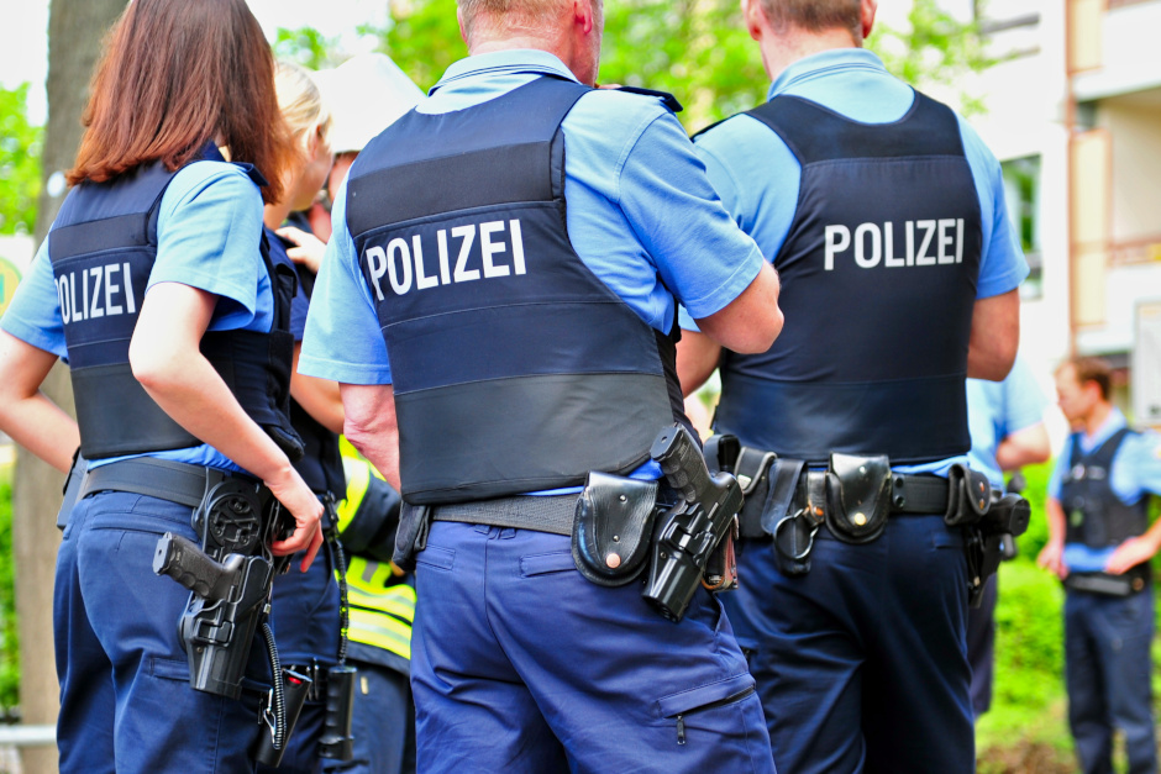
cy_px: 387
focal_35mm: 70
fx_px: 2258
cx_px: 580
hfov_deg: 28.8
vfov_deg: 19.5
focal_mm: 70
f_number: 2.8
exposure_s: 1/200
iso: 200
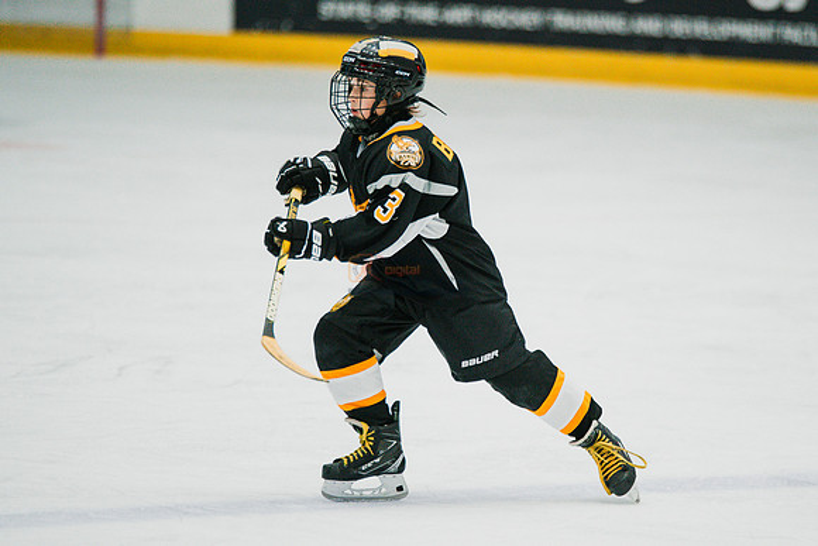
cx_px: 485
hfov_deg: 5.4
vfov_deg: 3.6
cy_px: 273
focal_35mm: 381
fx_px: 8660
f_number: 3.2
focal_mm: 300
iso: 3200
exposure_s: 1/1600
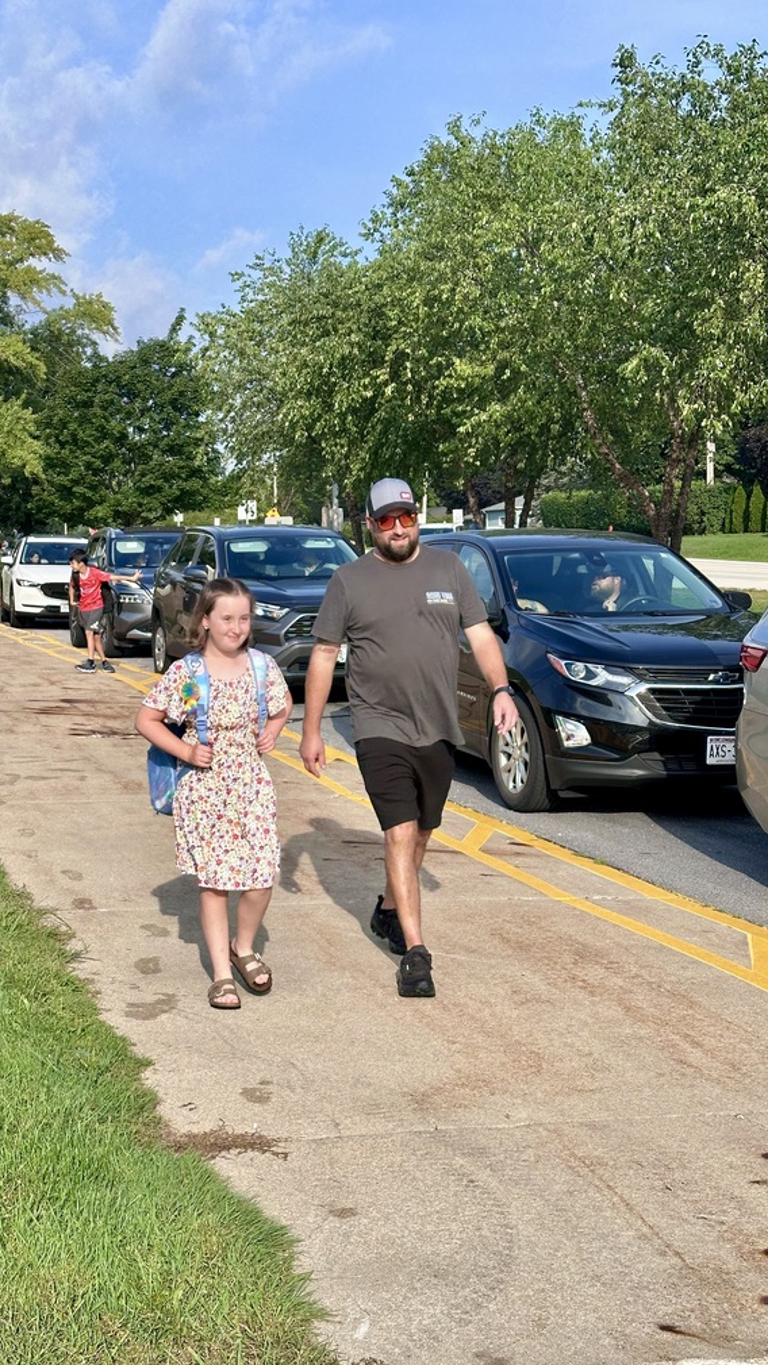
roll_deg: +0.8
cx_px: 342
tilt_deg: -2.3
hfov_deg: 22.6
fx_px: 1919
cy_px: 685
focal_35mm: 53
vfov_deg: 39.2
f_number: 1.78
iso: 64
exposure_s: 1/3257
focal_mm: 6.86
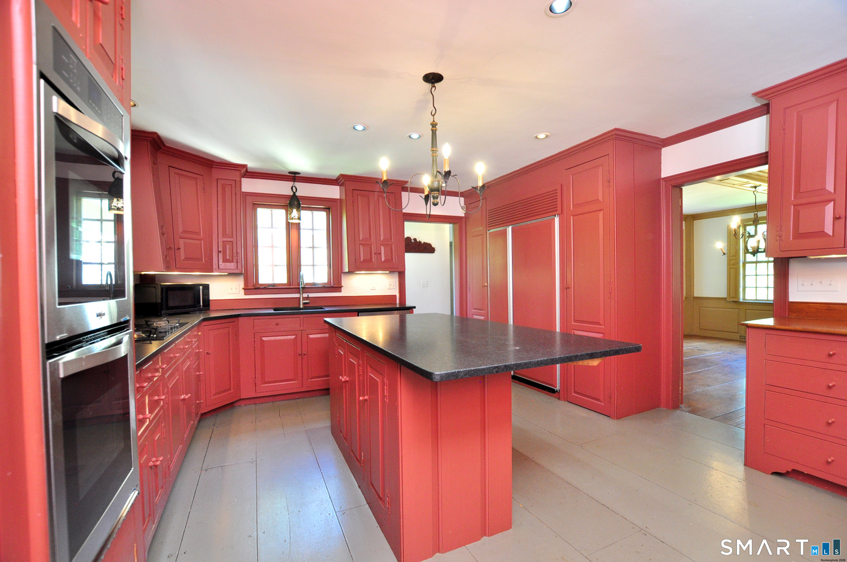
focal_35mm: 15
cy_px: 281
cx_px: 424
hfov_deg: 100.5
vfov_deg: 77.2
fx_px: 352
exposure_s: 1/30
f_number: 5
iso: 800
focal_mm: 10
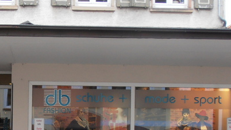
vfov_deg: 11.8
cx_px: 37
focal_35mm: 101
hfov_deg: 20.8
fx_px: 619
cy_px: 146
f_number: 4.2
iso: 100
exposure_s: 1/40
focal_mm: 7.87
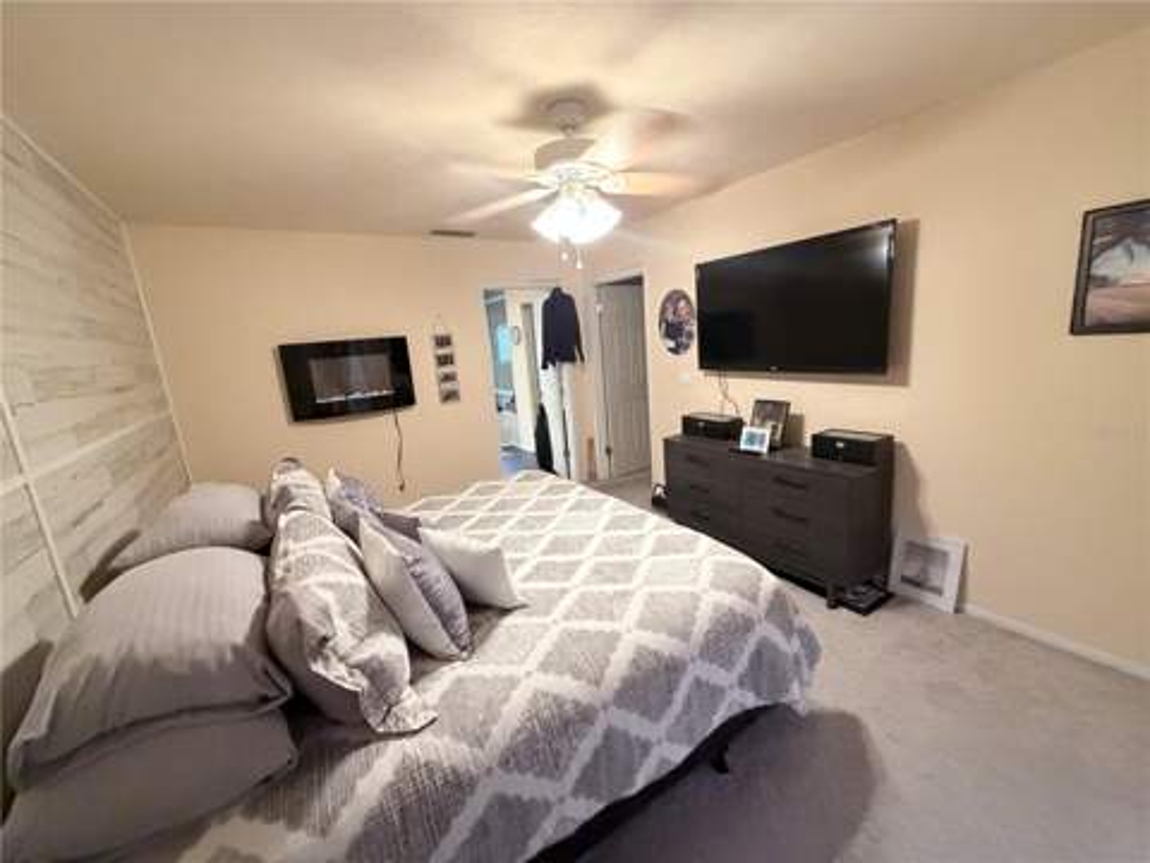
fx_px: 465
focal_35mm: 14
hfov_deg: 102.1
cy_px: 432
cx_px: 575
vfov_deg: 85.7
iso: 1000
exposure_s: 1/60
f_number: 2.2
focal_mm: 2.22
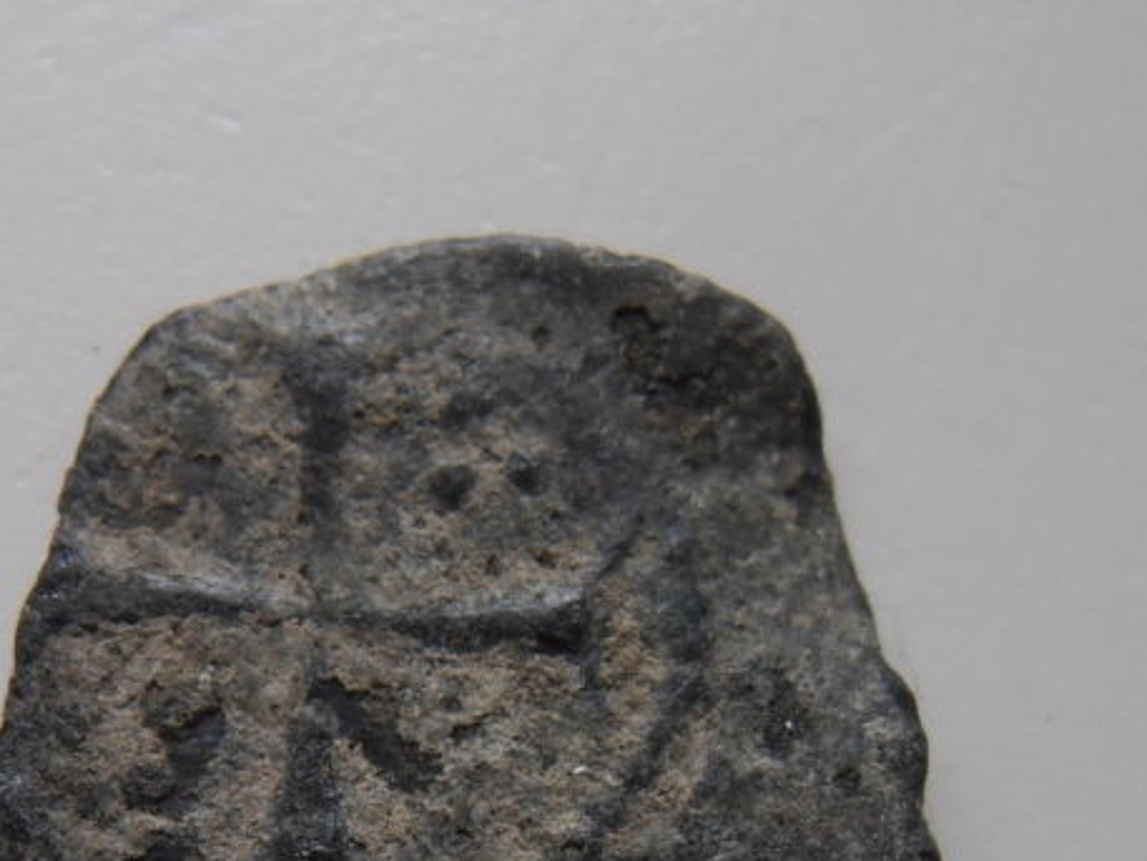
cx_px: 409
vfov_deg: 17.7
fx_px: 2685
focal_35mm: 81
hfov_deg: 24.0
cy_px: 886
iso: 125
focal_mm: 6.61
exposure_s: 1/40
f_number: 3.9
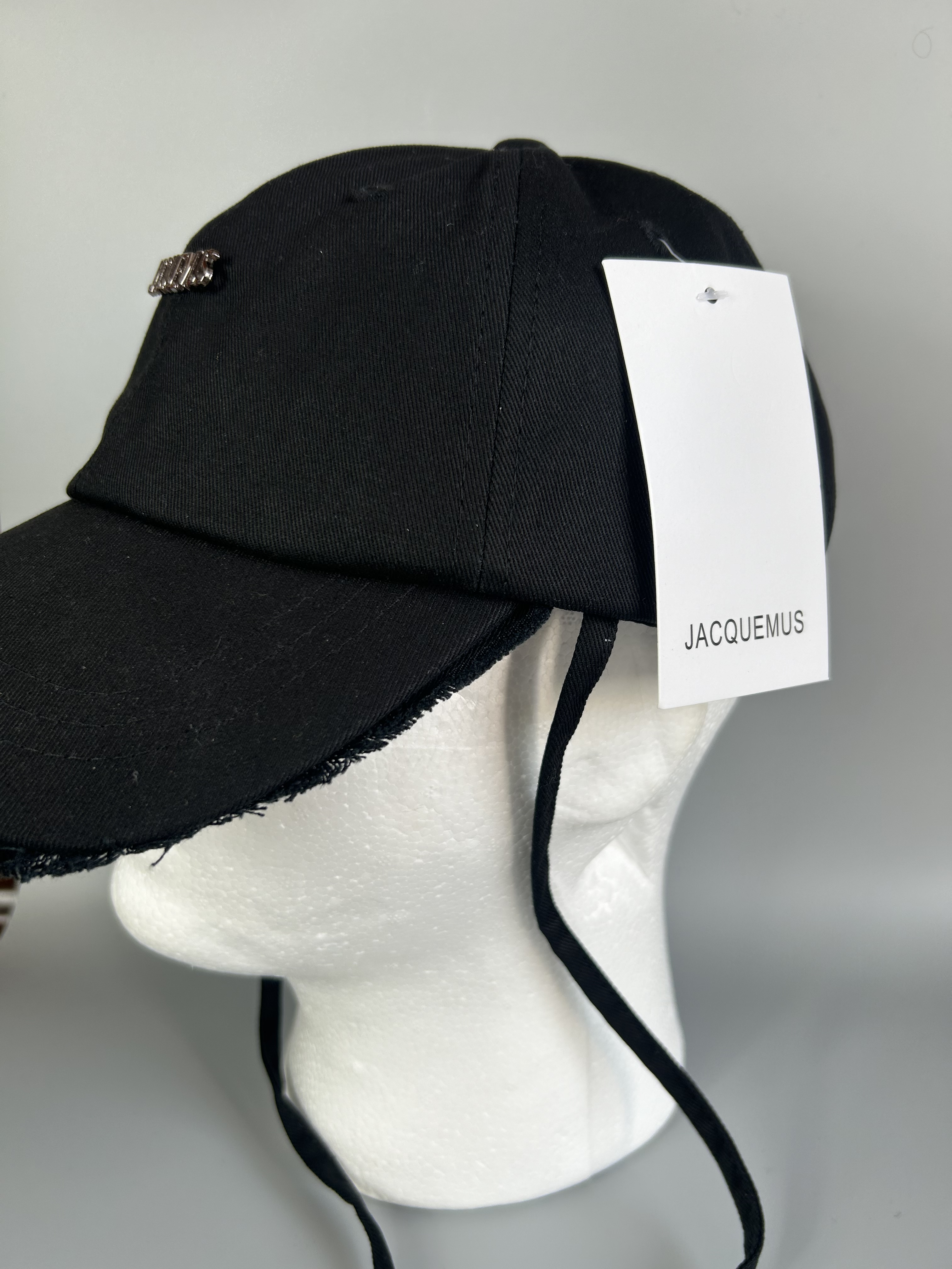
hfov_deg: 53.1
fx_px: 953
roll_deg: -0.8
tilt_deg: -12.5
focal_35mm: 26
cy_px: 634
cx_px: 476
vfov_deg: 67.3
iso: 40
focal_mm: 5.7
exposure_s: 1/196
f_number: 1.5
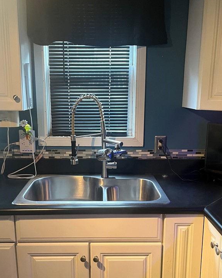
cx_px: 102
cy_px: 162
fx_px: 296
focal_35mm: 36
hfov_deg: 41.1
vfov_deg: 50.1
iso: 400
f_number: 1.6
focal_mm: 5.1
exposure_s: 1/60
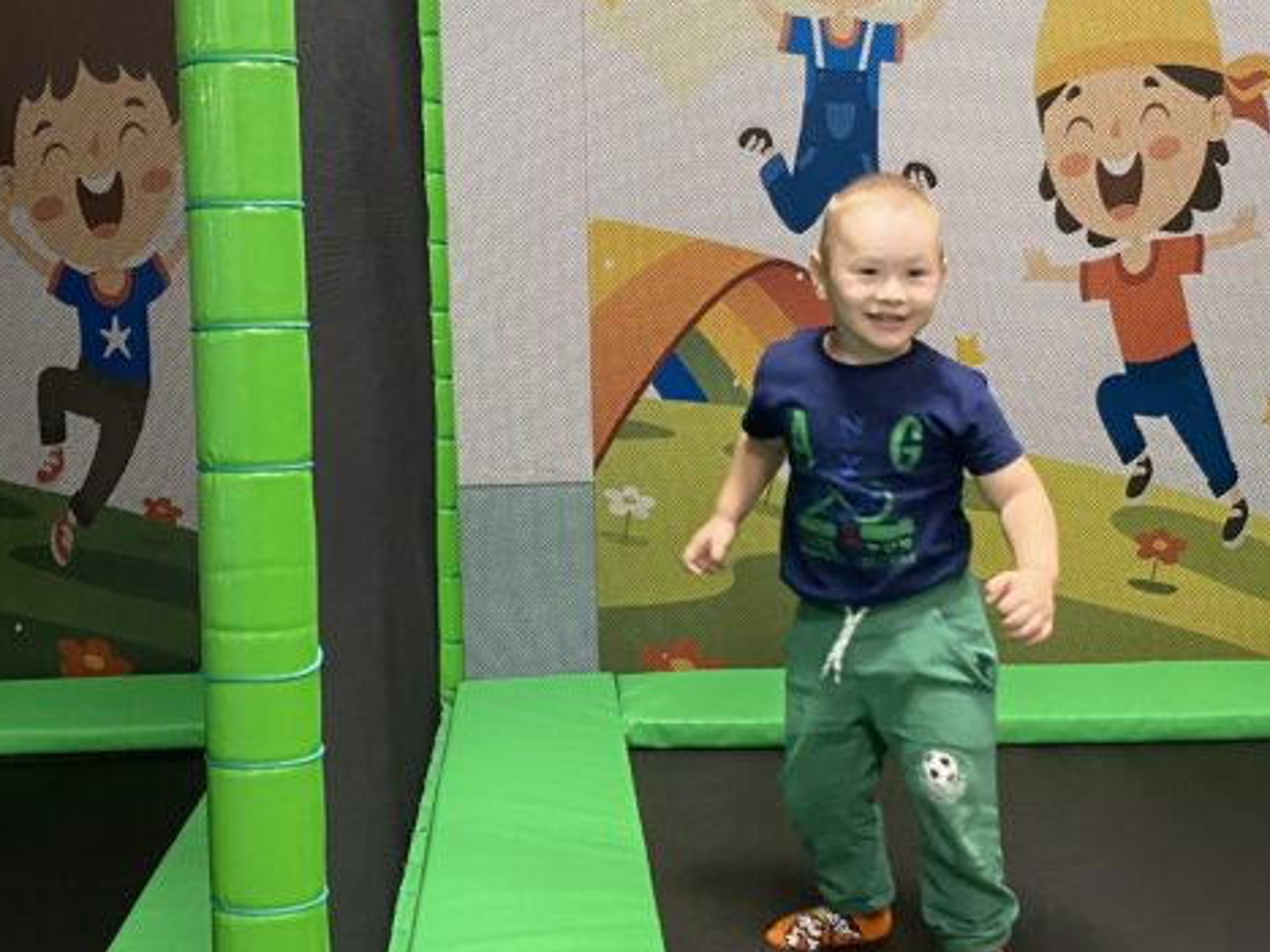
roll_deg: +2.1
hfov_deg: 33.7
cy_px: 367
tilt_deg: -3.4
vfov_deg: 25.6
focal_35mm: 57
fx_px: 2091
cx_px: 514
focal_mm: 4.25
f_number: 1.8
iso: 400
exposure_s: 1/50
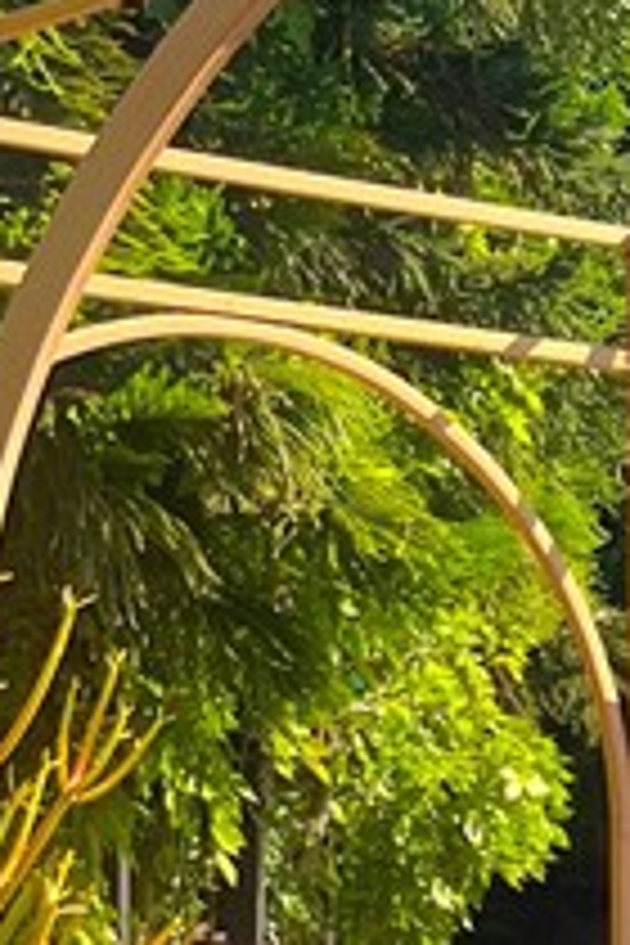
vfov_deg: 14.3
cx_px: 1058
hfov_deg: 9.9
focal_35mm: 132
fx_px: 3465
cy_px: 1494
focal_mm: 5.1
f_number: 1.6
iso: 50
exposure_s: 1/1238
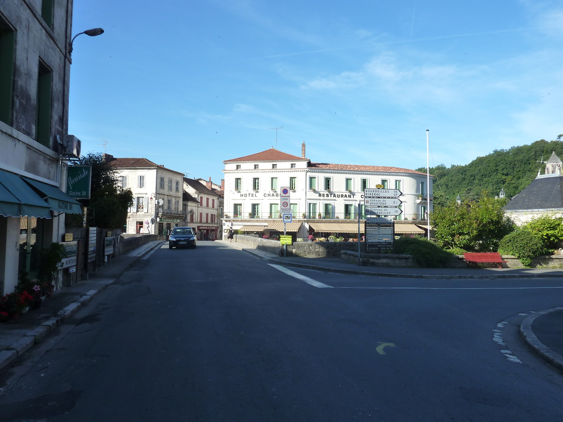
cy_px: 211
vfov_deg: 54.9
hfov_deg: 69.4
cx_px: 282
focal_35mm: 25
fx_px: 407
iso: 125
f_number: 4
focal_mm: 4.1
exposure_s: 1/400
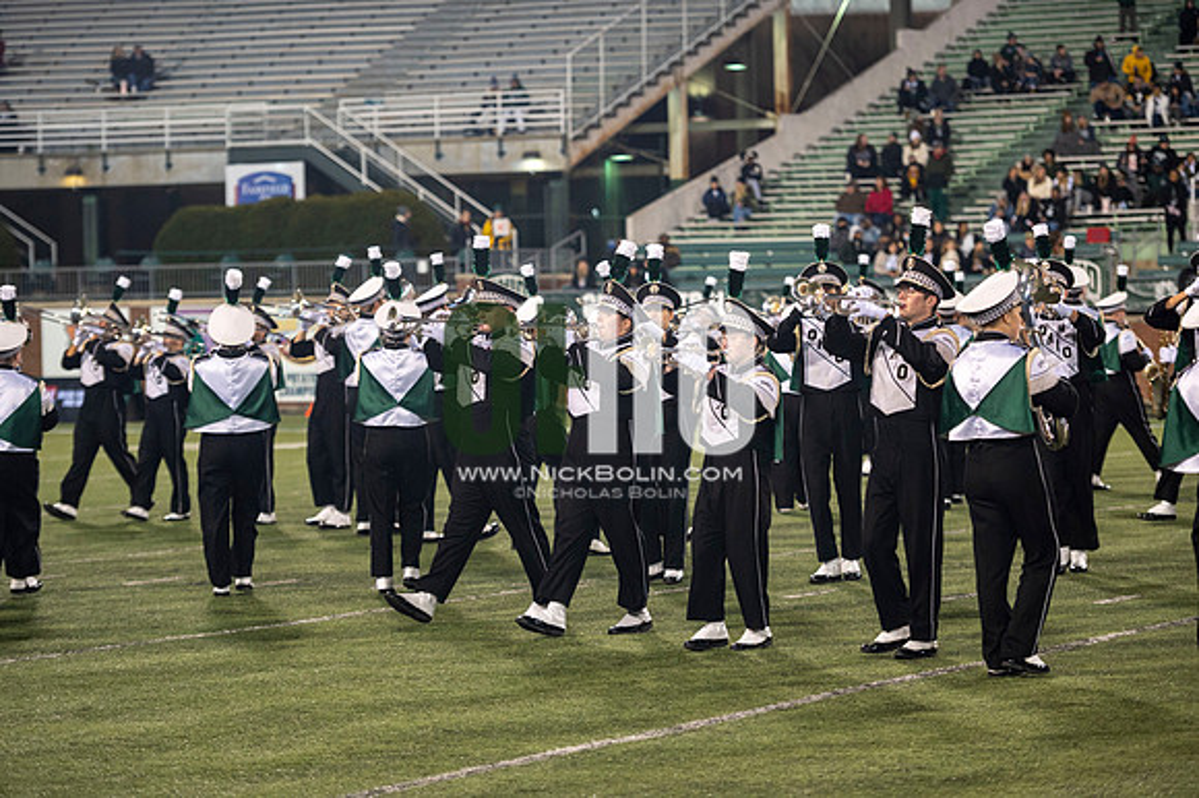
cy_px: 399
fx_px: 3861
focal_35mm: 116
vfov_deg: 11.8
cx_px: 600
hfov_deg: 17.7
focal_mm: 116
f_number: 2.8
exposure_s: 1/500
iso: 1000
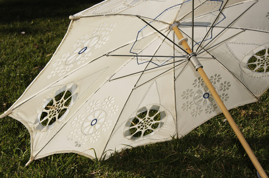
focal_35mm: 68
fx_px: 504
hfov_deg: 29.9
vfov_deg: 20.1
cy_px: 89
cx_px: 134
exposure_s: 1/160
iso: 100
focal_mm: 45
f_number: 16
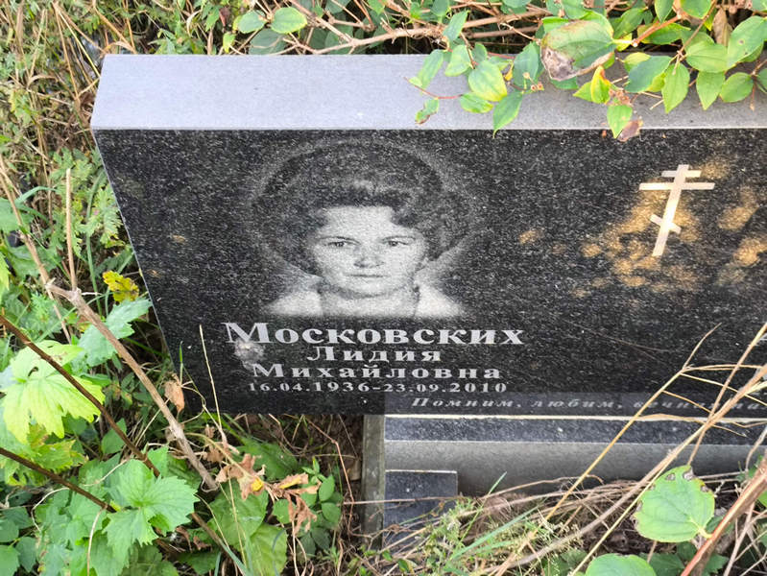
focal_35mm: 50
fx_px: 1108
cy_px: 288
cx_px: 384
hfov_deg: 38.2
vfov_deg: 29.1
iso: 160
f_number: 1.7
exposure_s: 1/50
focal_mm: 4.71
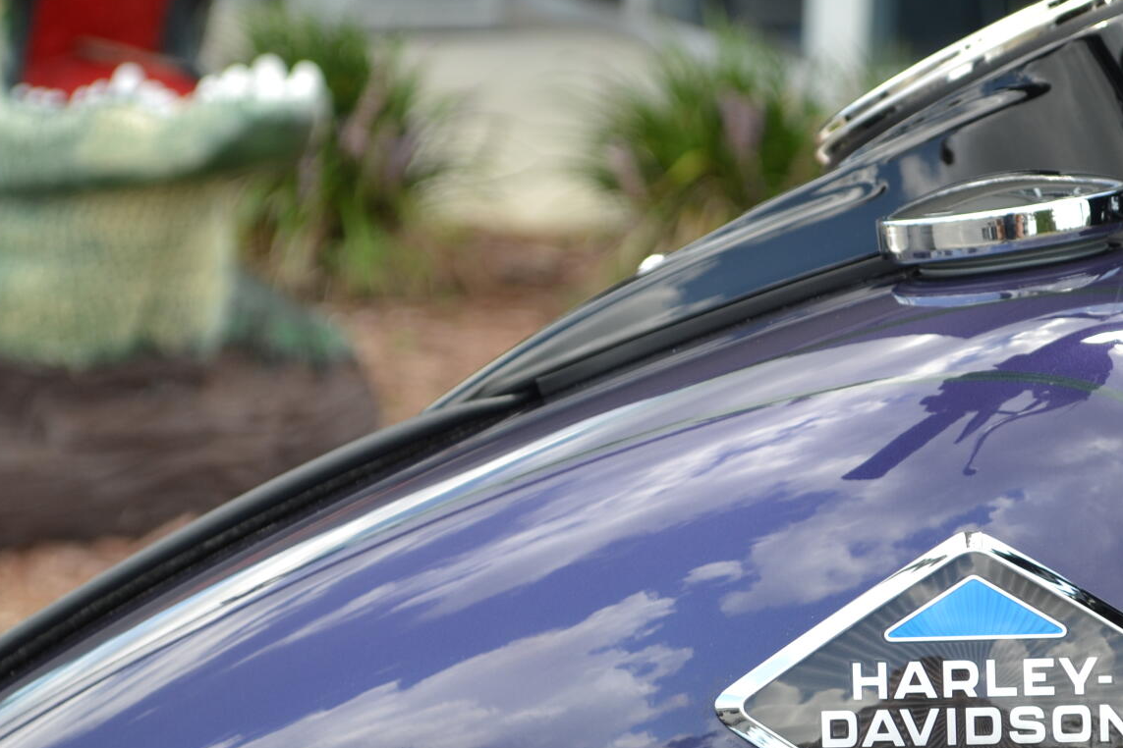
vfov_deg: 10.8
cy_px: 608
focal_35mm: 126
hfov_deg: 16.3
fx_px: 3930
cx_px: 639
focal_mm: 48
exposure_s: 1/125
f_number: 5.6
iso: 140
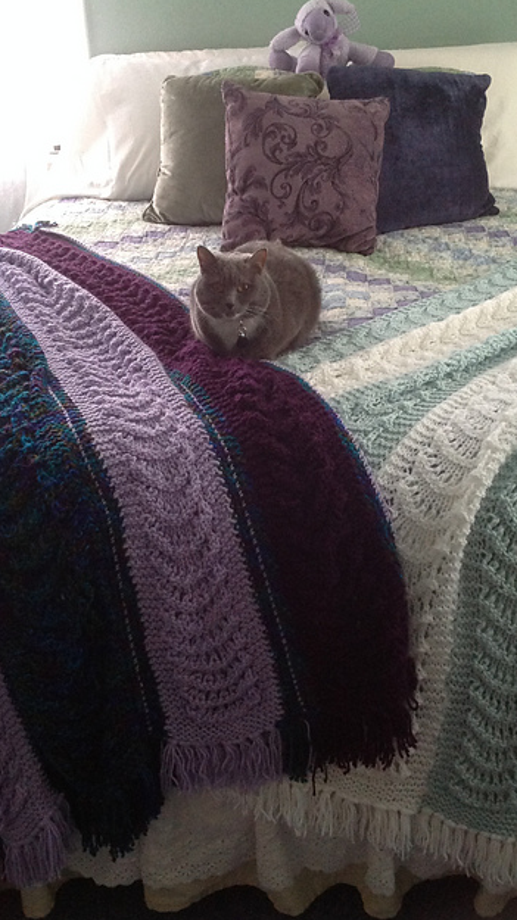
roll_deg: +1.4
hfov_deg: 30.3
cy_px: 455
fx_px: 952
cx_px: 302
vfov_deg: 51.6
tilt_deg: -27.5
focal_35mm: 39
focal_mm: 4.28
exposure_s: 1/15
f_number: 2.4
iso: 320
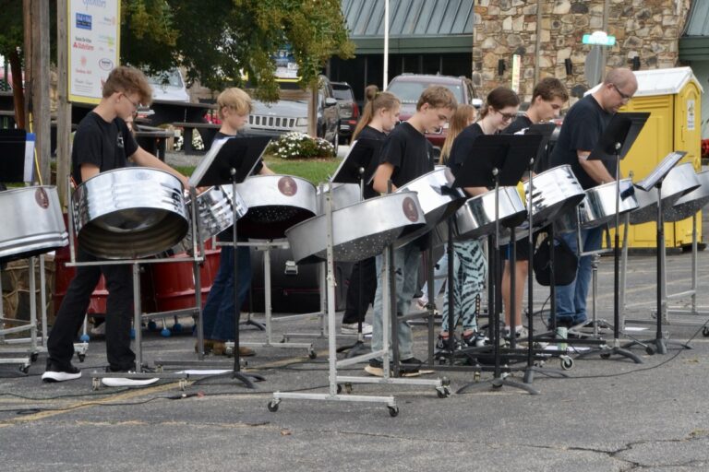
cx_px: 354
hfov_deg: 18.2
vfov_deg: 12.2
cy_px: 236
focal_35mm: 112
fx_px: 2215
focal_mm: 75
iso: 1100
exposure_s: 1/60
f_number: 22
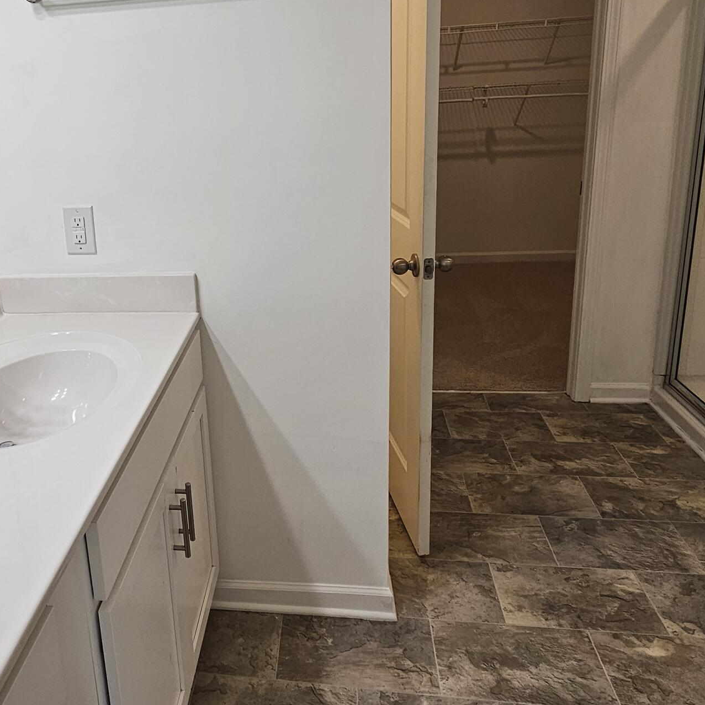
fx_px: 622
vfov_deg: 58.3
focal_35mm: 27
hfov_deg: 57.6
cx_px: 228
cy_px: 262
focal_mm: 2.2
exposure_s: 1/120
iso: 80
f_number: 2.2
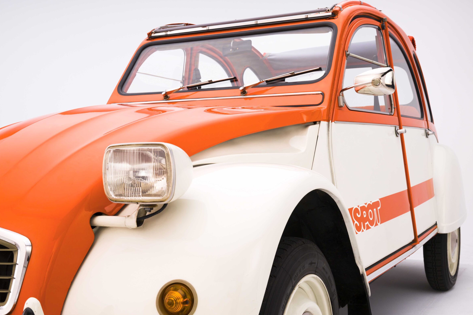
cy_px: 166
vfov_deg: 28.1
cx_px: 224
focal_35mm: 48
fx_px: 631
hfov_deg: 41.1
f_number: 11
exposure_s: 1/100
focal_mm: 44
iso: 100
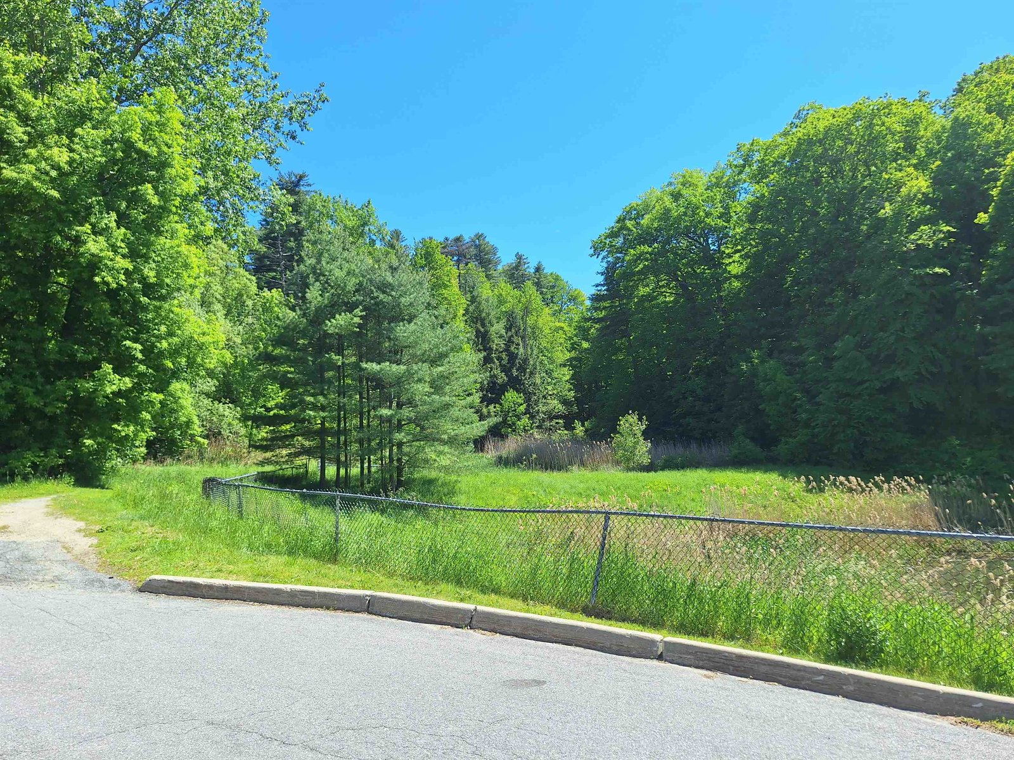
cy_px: 380
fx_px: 674
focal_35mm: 23
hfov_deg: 73.9
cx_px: 507
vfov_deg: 58.9
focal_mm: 5.54
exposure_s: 1/1949
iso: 40
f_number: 1.8
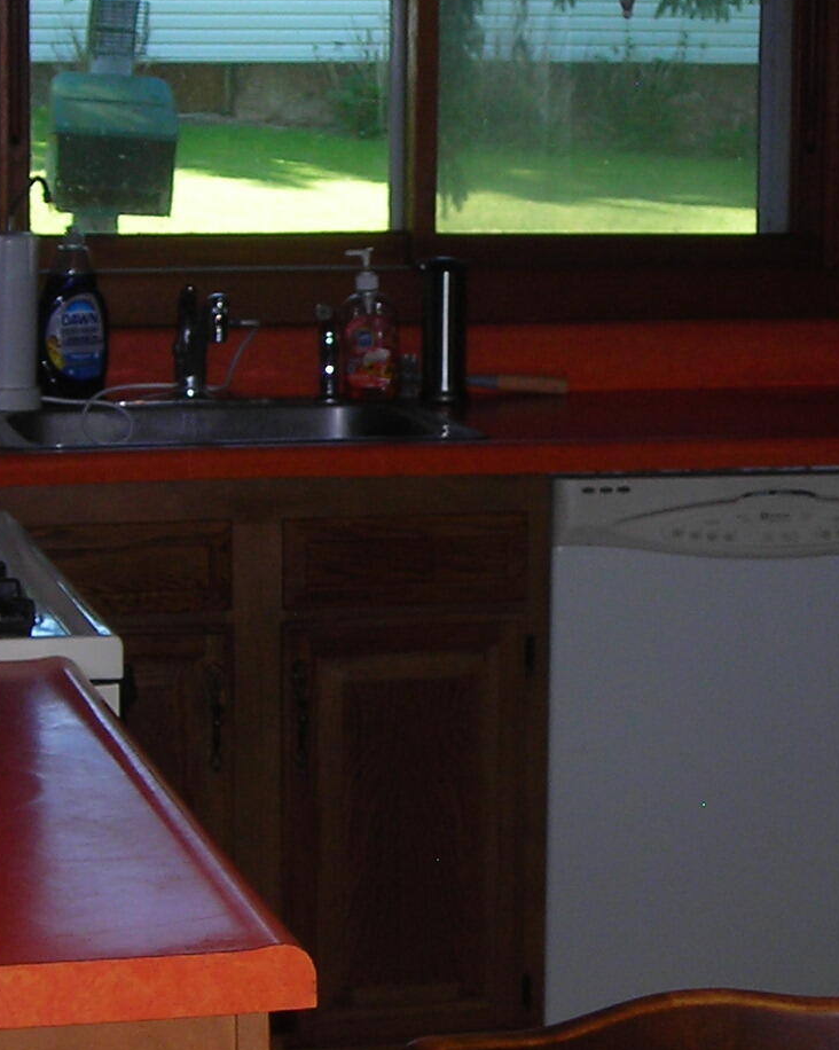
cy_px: 455
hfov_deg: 14.6
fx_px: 3261
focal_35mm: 105
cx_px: 551
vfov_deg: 18.3
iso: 55
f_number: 3.2
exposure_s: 1/60.1
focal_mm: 6.3
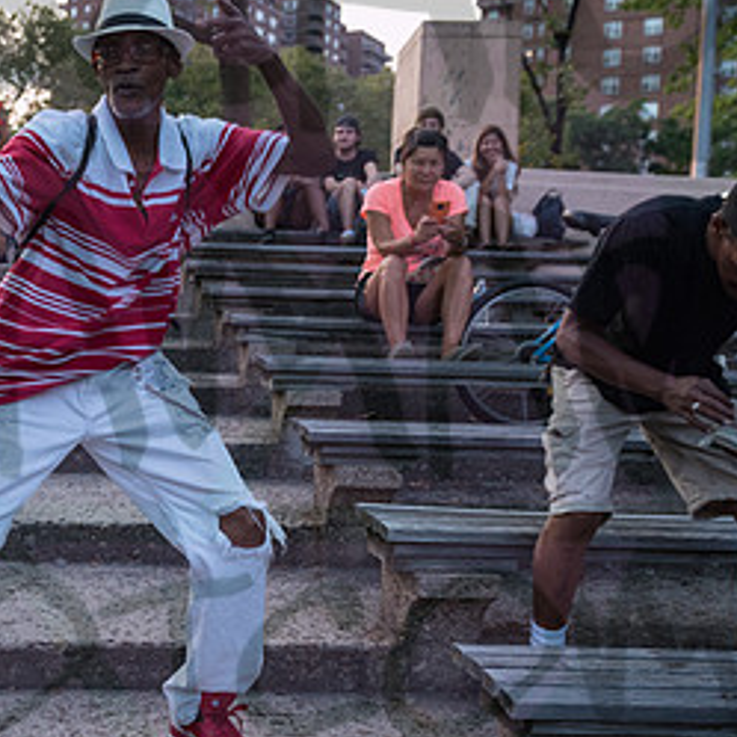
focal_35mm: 48
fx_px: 1156
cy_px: 336
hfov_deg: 33.9
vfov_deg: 35.3
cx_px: 112
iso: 2000
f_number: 4
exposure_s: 1/200
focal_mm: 24
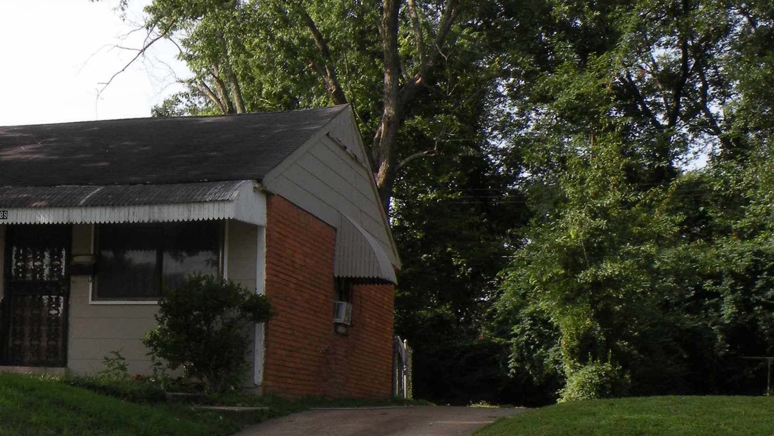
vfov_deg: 18.2
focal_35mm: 66
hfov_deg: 30.5
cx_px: 79
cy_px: 303
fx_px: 1355
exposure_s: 1/192
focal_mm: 5.8
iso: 64
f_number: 5.6
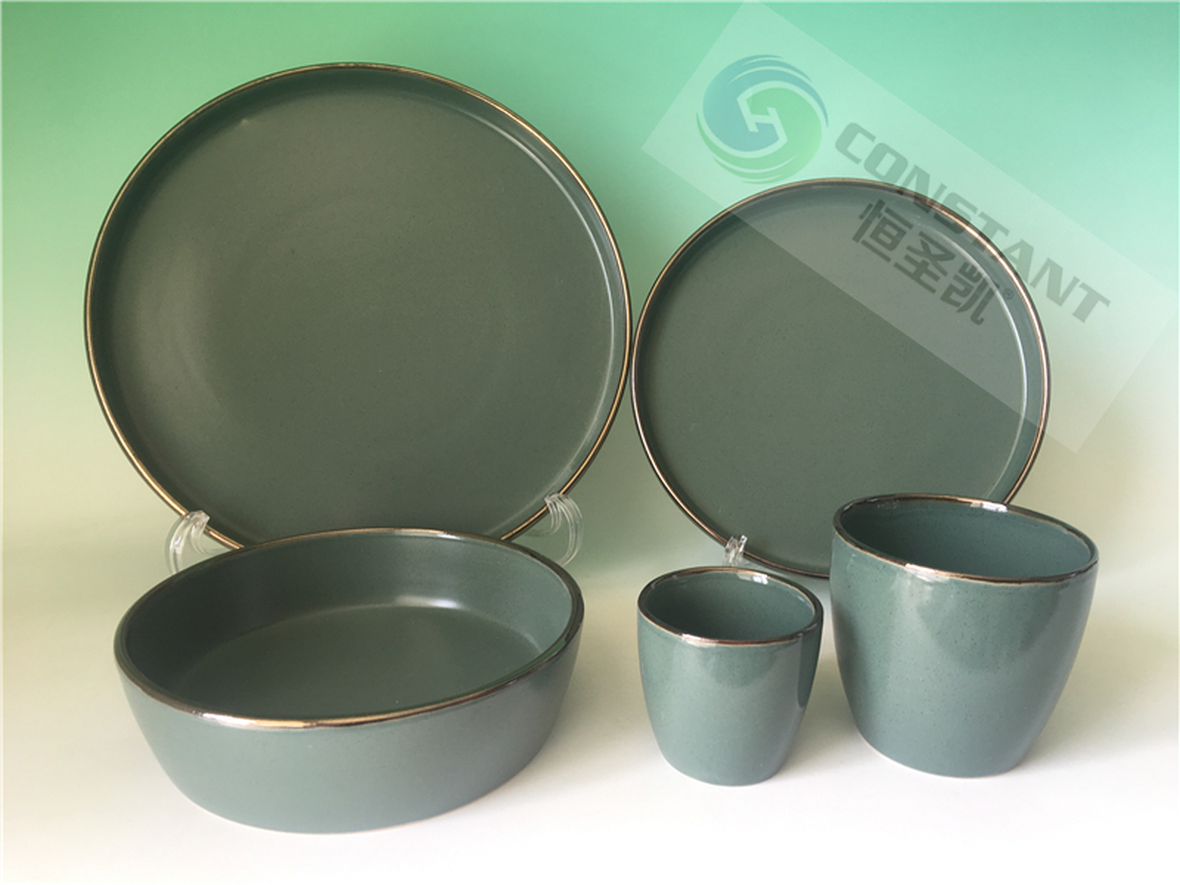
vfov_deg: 48.2
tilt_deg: -13.7
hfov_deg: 61.7
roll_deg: -0.7
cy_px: 442
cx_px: 590
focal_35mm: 29
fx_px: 989
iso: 25
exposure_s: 1/50
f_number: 2.2
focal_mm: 4.15
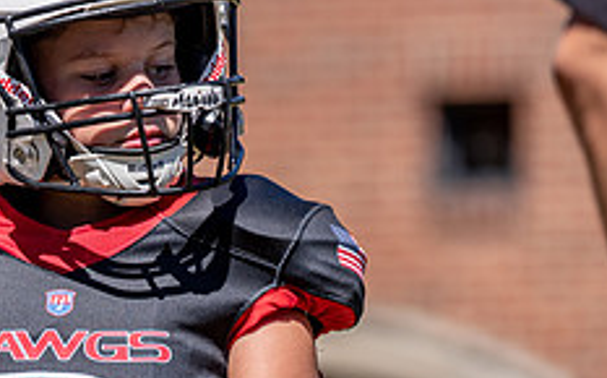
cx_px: 41
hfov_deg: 4.8
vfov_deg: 3.0
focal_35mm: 441
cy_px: 303
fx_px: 7287
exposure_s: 1/1600
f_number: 2.8
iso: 100
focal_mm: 141
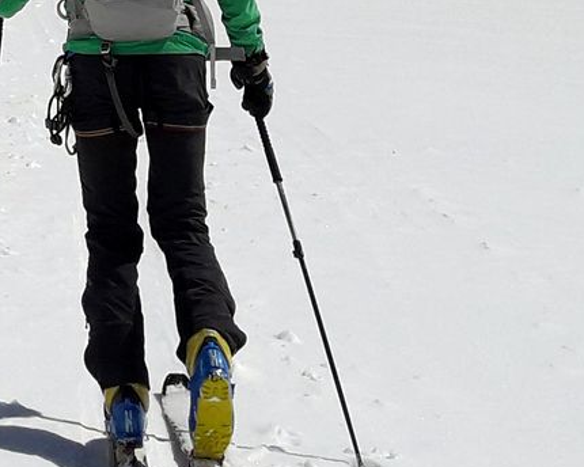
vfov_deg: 11.1
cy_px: -440
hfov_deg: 14.1
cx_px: -304
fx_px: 2195
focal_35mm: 127
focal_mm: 3.7
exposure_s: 1/6803
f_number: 1.9
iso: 40
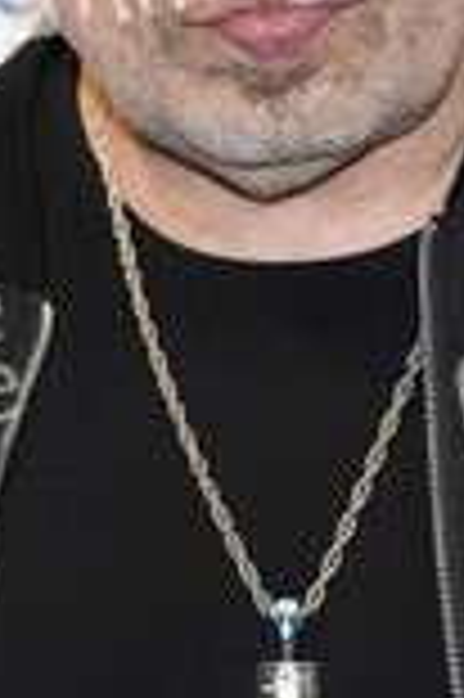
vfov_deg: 8.3
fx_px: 4786
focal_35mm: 247
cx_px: 279
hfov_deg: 5.6
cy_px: 171
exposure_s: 1/200
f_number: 5.6
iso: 800
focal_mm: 96
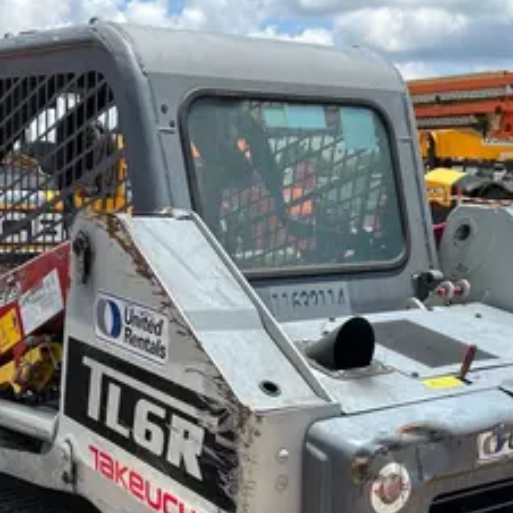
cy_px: 448
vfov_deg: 29.5
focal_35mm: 56
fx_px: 939
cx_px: 277
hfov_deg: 30.5
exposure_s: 1/2994
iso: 50
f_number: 1.5
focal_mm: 5.7
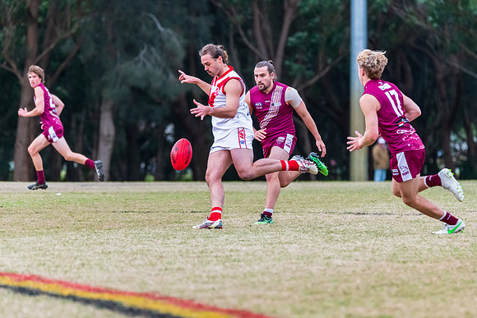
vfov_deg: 4.1
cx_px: 245
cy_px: 163
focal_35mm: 333
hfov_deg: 6.2
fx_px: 4414
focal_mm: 320
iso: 3200
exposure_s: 1/1250
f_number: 5.6
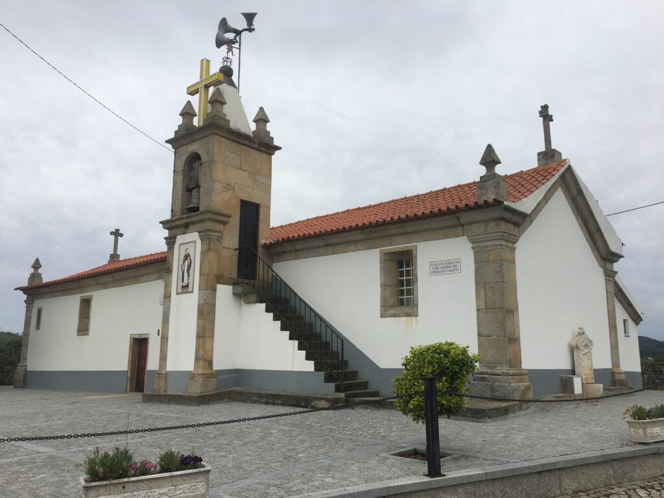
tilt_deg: +12.1
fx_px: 556
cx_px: 332
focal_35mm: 29
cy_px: 249
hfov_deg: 61.7
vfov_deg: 48.2
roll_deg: -0.4
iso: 25
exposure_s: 1/1603
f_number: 2.2
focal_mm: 4.15
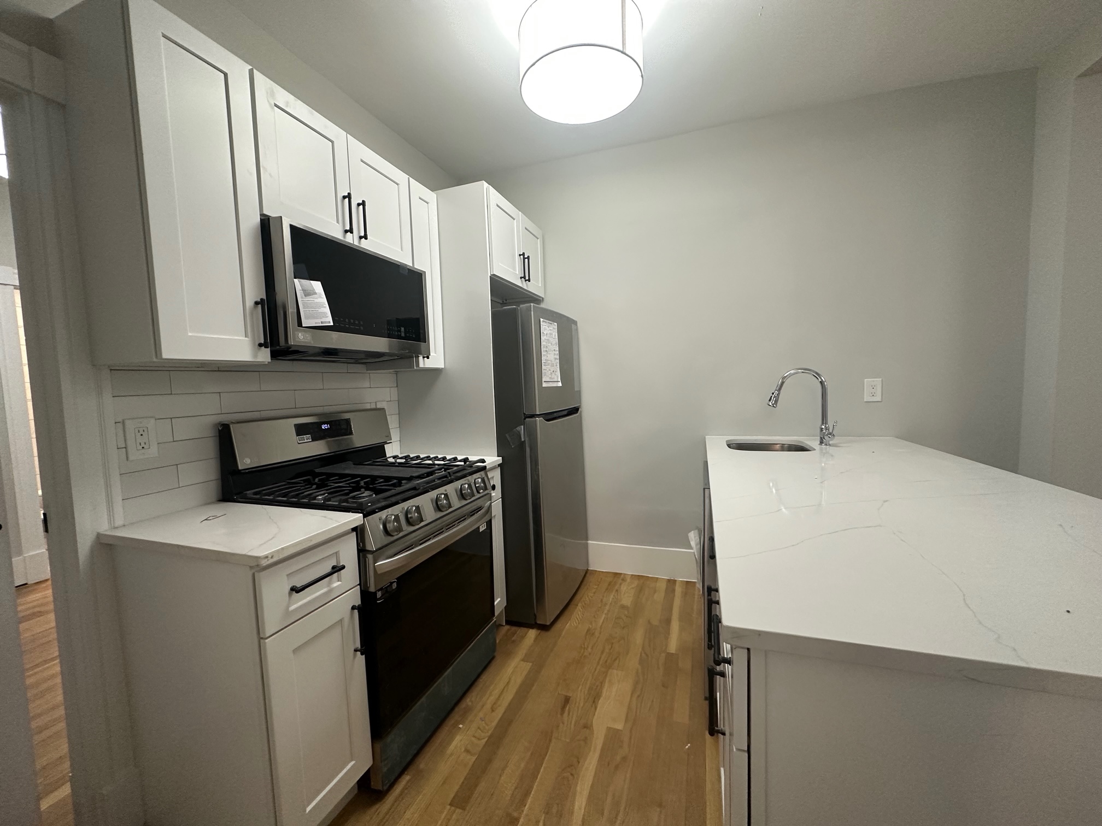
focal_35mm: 14
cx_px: 551
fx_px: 446
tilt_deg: -4.4
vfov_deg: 85.7
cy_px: 413
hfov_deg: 102.1
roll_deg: +1.9
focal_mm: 2.22
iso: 250
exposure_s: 1/60
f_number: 2.2
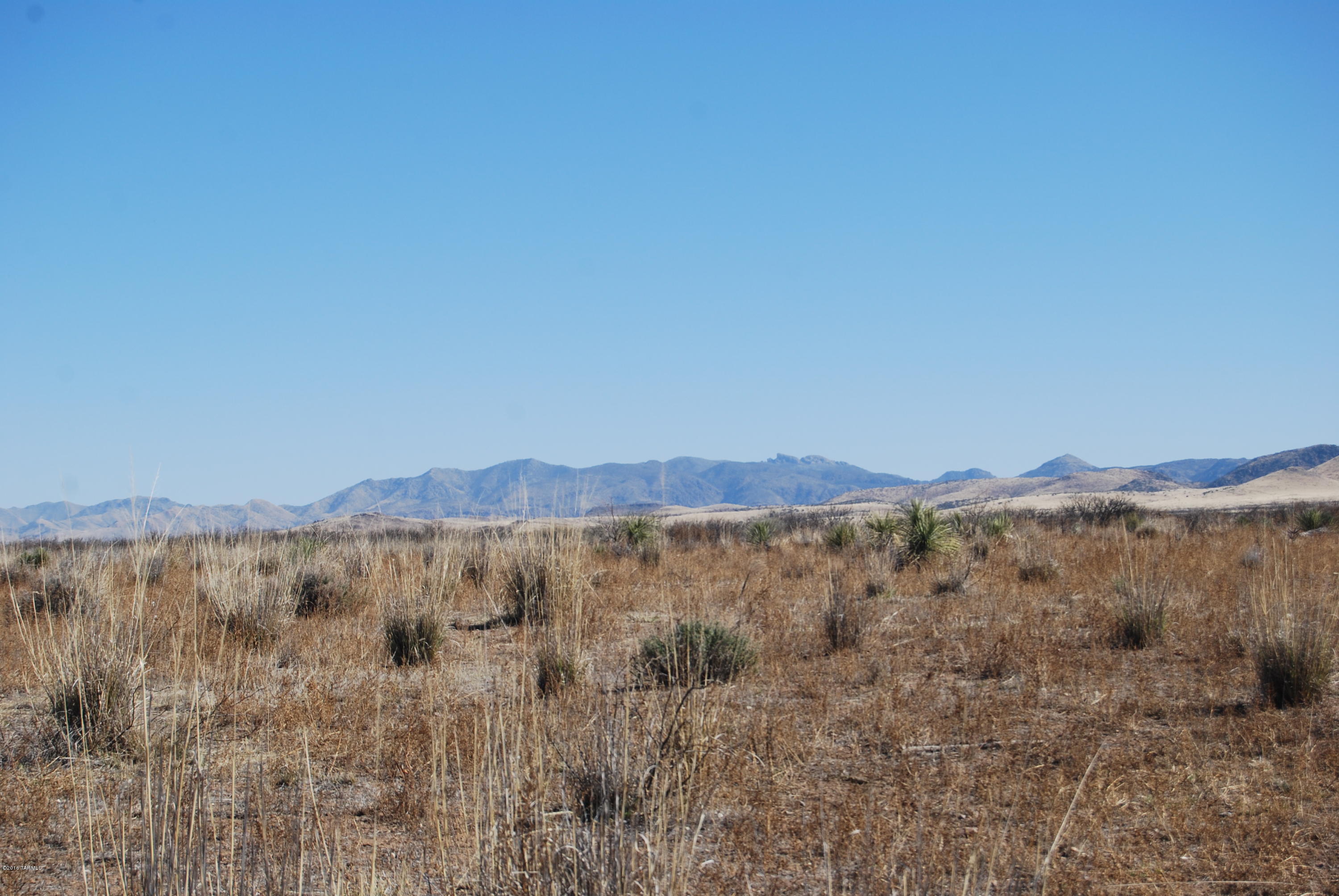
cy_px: 448
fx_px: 3072
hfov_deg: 24.6
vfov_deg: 16.6
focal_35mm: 82
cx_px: 670
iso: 100
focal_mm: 55
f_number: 8
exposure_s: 1/250
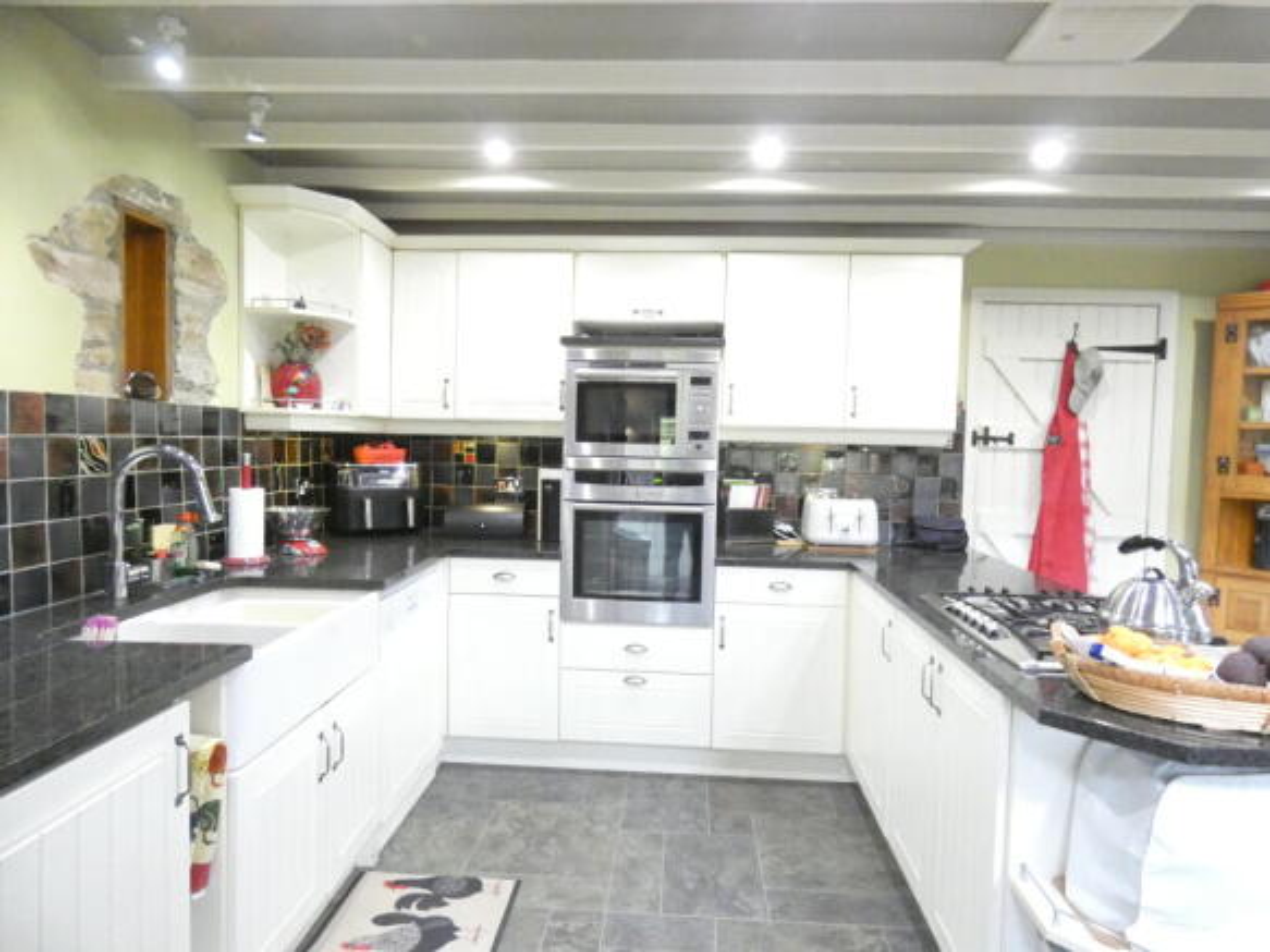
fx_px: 734
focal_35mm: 20
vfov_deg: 66.0
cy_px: 476
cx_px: 635
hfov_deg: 81.8
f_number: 2.8
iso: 1600
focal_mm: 3.6
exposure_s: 1/50
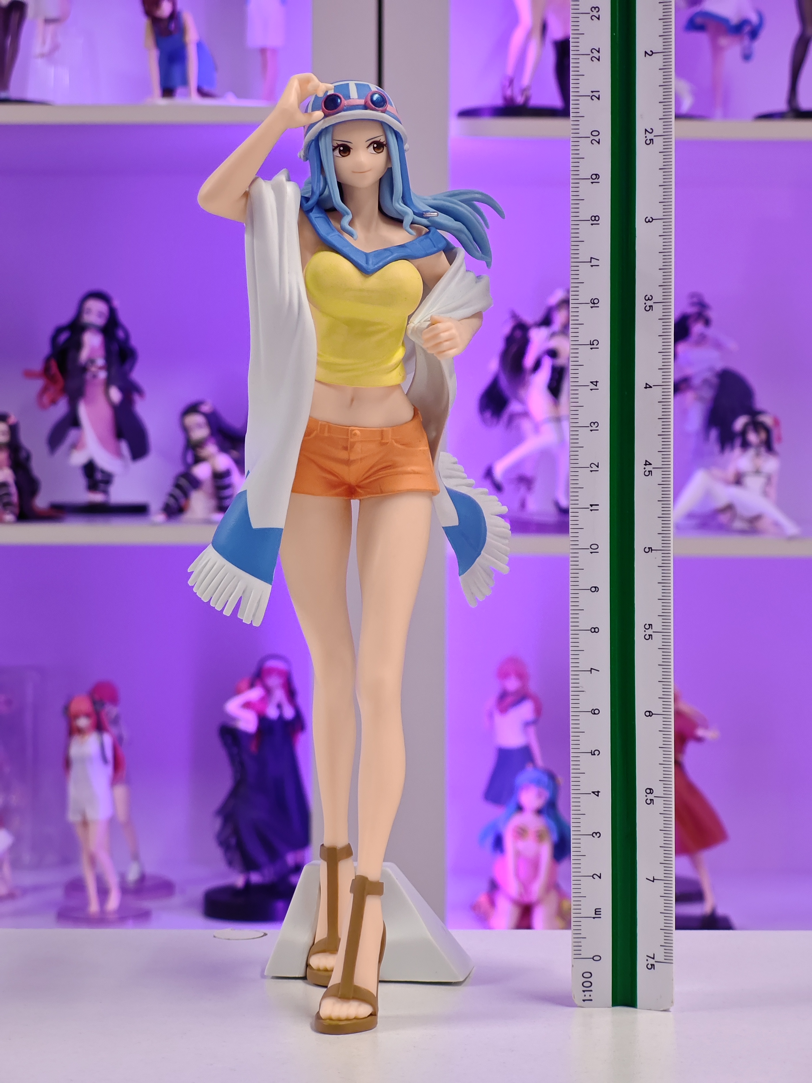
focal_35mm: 80
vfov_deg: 24.4
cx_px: 406
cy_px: 542
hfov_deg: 18.4
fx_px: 2502
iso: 800
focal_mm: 7.48
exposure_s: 1/25
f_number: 2.4
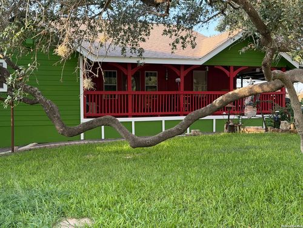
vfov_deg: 30.3
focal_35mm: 48
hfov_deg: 39.7
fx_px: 420
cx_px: 152
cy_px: 114
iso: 100
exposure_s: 1/202
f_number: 1.78
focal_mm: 6.76
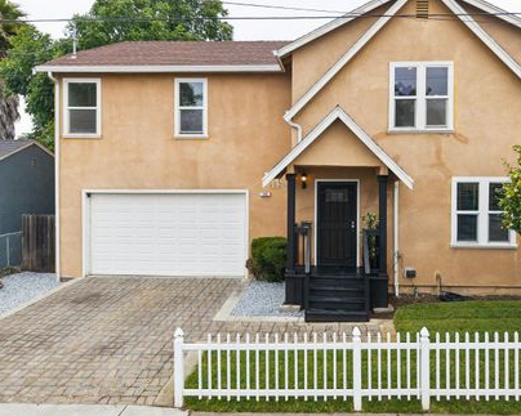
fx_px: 447
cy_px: 180
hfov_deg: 60.1
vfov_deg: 49.8
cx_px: 307
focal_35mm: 29
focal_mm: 8.7
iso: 100
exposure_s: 1/1250
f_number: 1.8
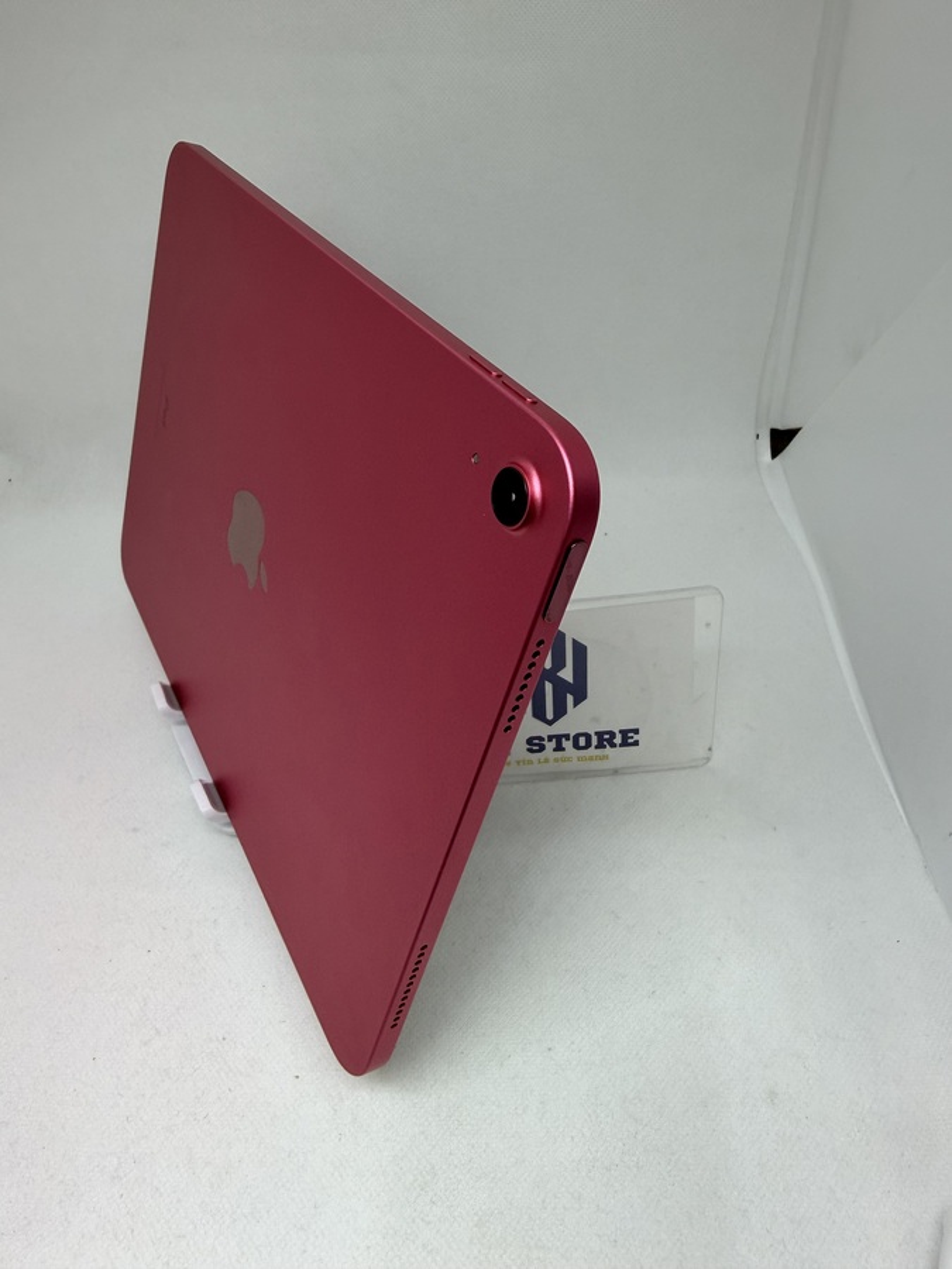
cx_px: 476
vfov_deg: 71.6
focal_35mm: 24
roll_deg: +4.1
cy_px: 634
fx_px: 880
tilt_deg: -38.7
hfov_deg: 56.8
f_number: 2.2
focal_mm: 2.22
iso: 80
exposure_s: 1/120
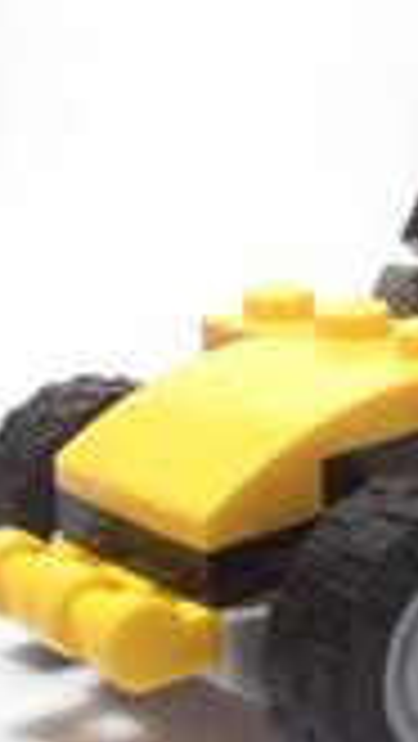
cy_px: 418
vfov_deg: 24.2
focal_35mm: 88
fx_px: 1731
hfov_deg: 13.5
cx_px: 476
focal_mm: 6.61
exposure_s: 1/50
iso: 80
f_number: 3.9
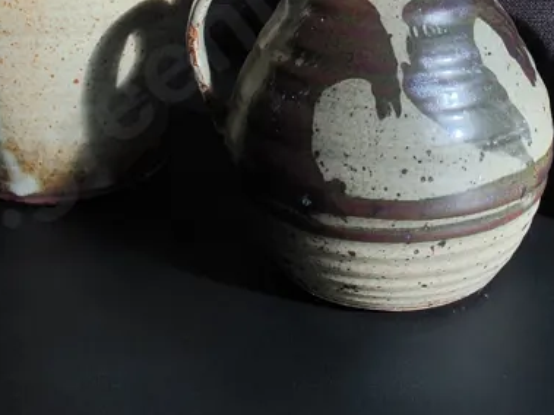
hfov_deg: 26.5
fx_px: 1168
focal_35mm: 73
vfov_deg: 19.0
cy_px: -85
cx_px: 382
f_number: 2
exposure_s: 1/1389
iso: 32
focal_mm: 2.87
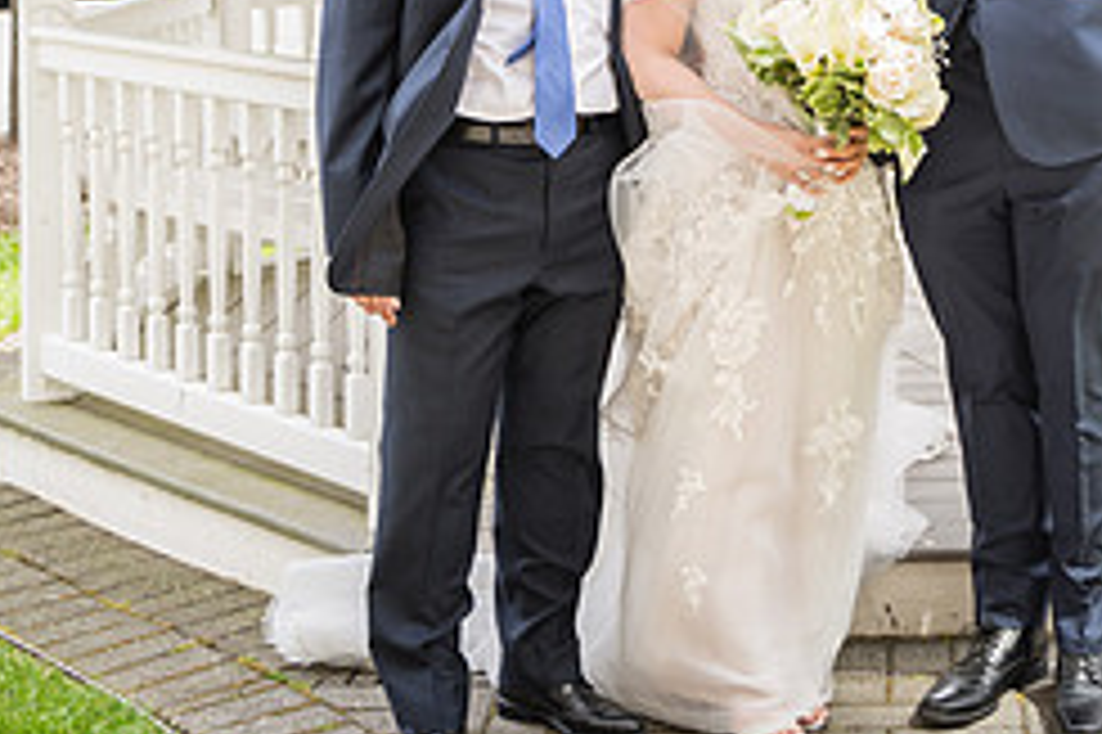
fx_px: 2539
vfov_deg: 16.2
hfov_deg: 24.0
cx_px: 931
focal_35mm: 83
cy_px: 52
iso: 100
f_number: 2.8
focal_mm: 35
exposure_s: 1/400
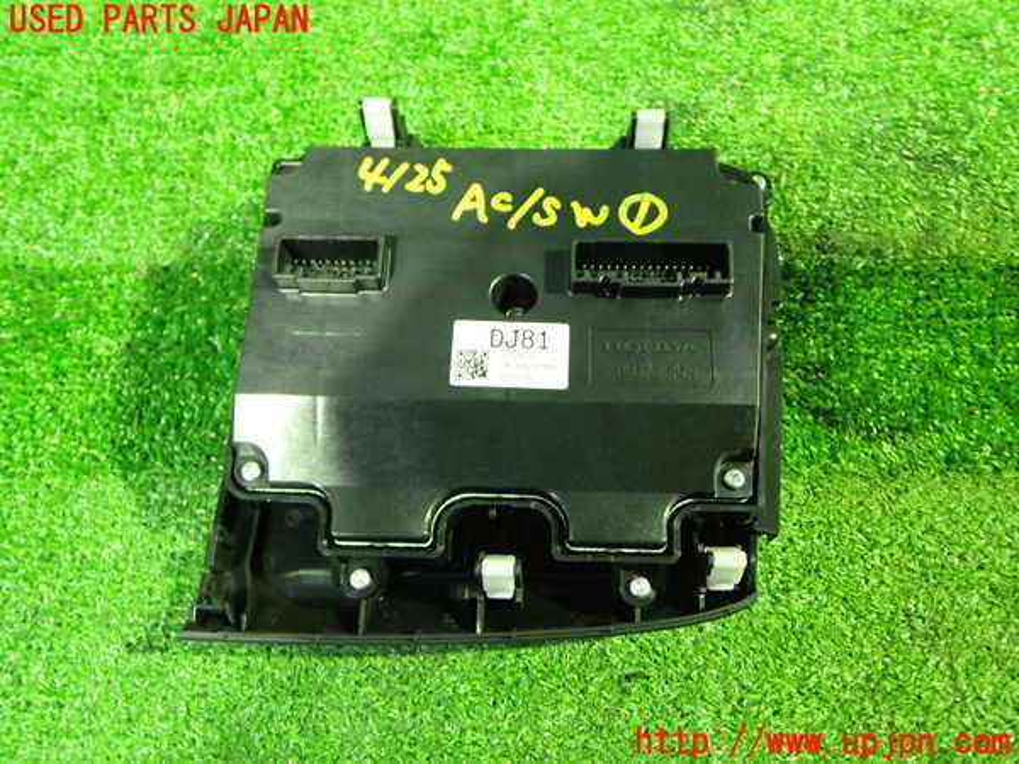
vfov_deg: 46.8
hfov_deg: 60.0
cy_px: 382
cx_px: 510
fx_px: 883
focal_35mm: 30
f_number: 2.3
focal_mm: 5.4
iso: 800
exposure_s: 1/15
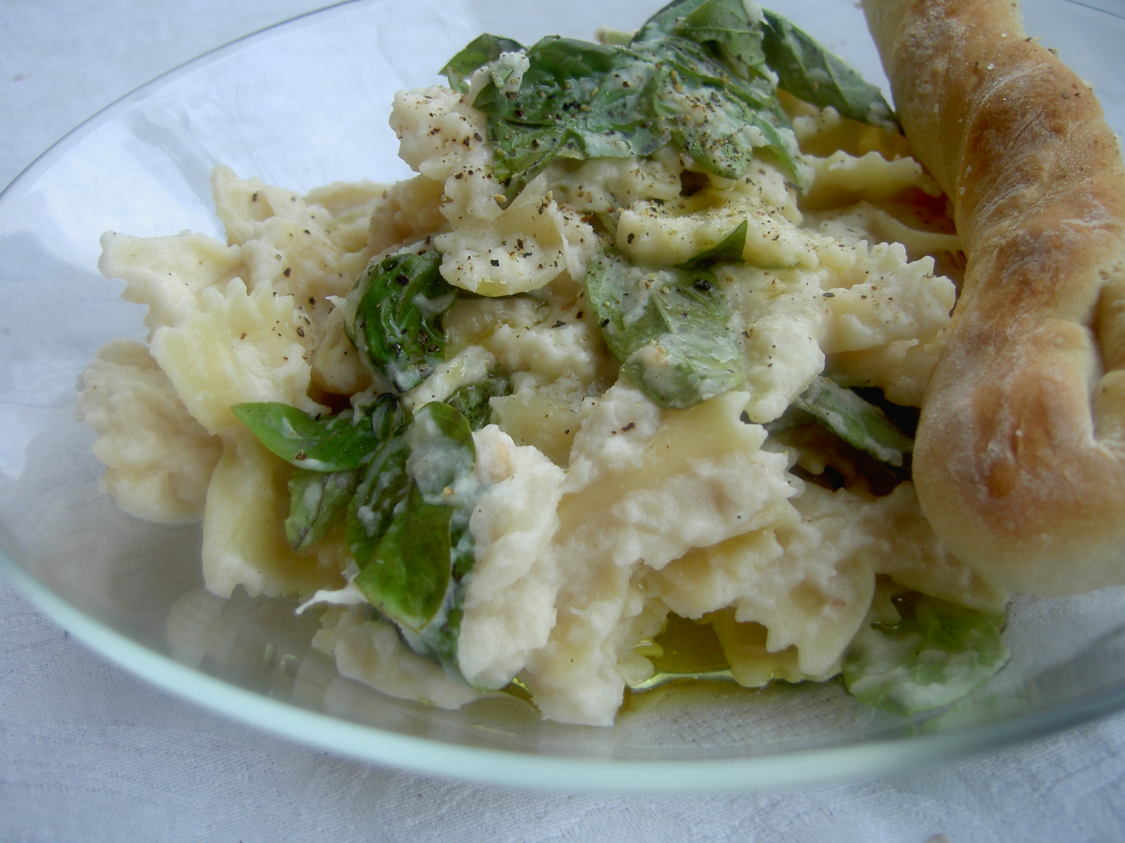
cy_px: 422
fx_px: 1267
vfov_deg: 36.8
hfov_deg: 47.9
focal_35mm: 39
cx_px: 562
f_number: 2.8
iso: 100
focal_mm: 8
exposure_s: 1/35.5
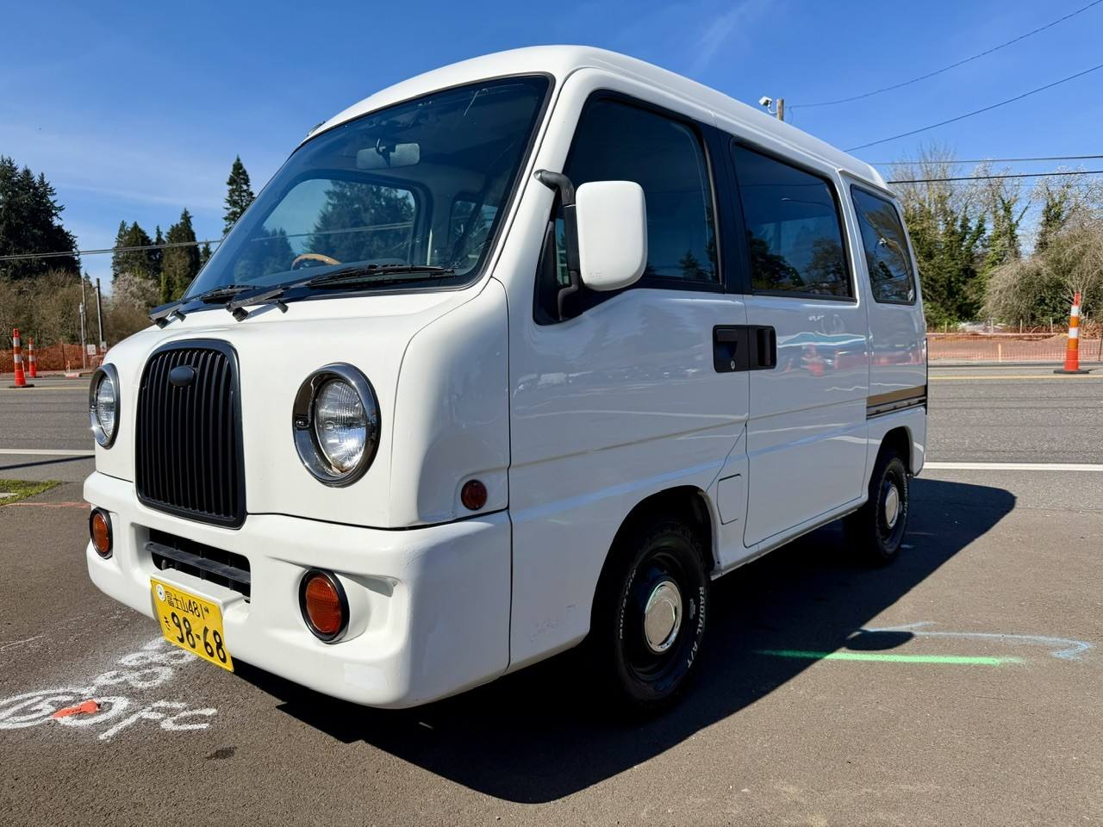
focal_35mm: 24
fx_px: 765
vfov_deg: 56.8
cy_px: 414
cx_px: 552
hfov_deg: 71.6
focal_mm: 6.76
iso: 80
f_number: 1.78
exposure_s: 1/7353
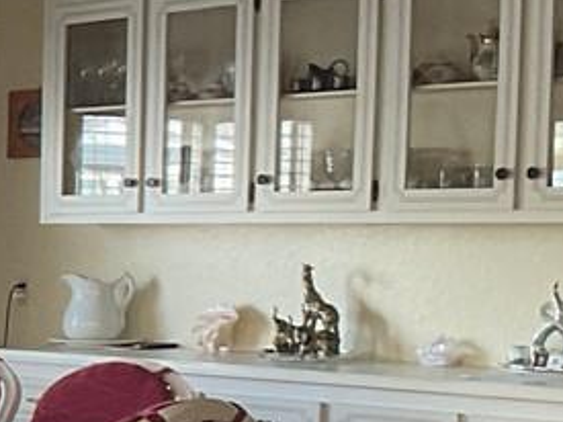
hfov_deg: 10.7
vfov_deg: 8.7
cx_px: -551
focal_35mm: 169
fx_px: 2747
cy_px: 524
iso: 64
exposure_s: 1/60
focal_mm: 3
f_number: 1.8
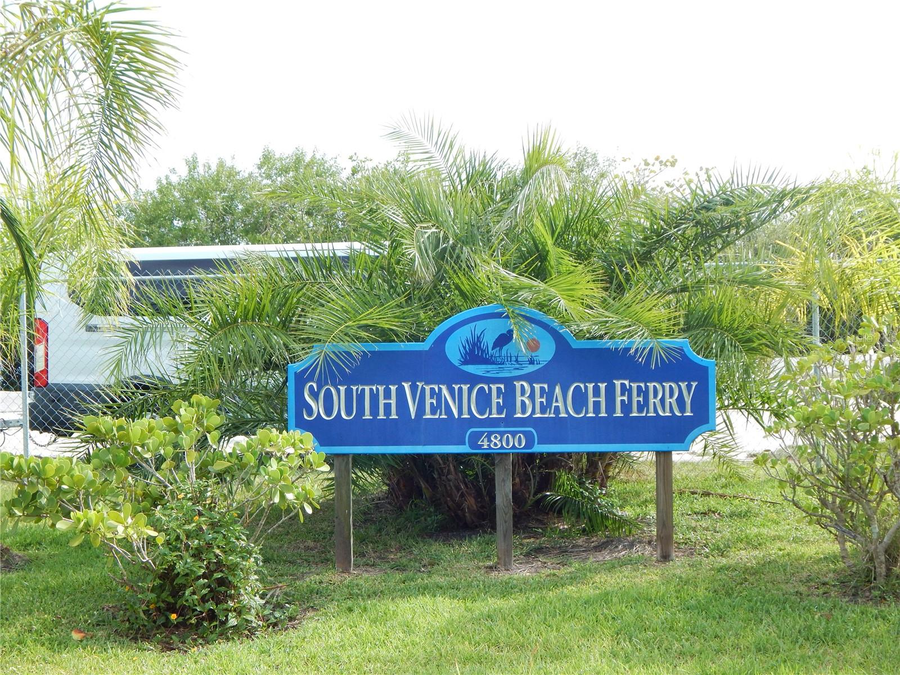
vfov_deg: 21.3
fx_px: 1794
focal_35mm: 69
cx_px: 450
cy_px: 338
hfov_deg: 28.2
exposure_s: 1/640
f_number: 4.1
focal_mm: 12.3
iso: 200
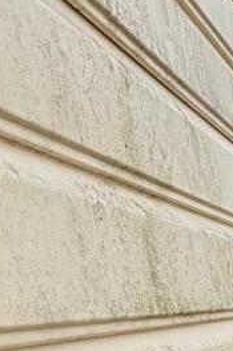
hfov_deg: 10.2
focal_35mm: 85
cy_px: 484
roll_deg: +1.5
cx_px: 754
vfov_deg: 21.2
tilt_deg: -12.0
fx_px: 826
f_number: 2.2
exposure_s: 1/970
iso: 20
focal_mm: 2.22
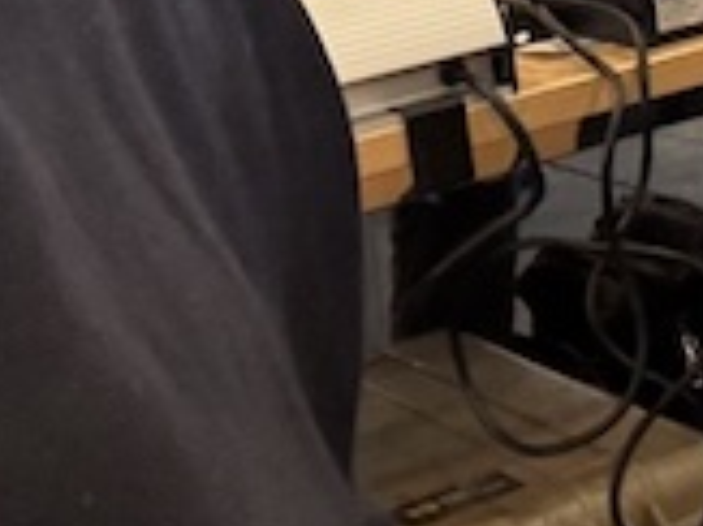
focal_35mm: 113
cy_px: -492
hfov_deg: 16.6
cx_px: 867
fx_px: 2293
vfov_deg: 11.8
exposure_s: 1/50
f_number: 1.9
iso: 200
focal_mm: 2.69
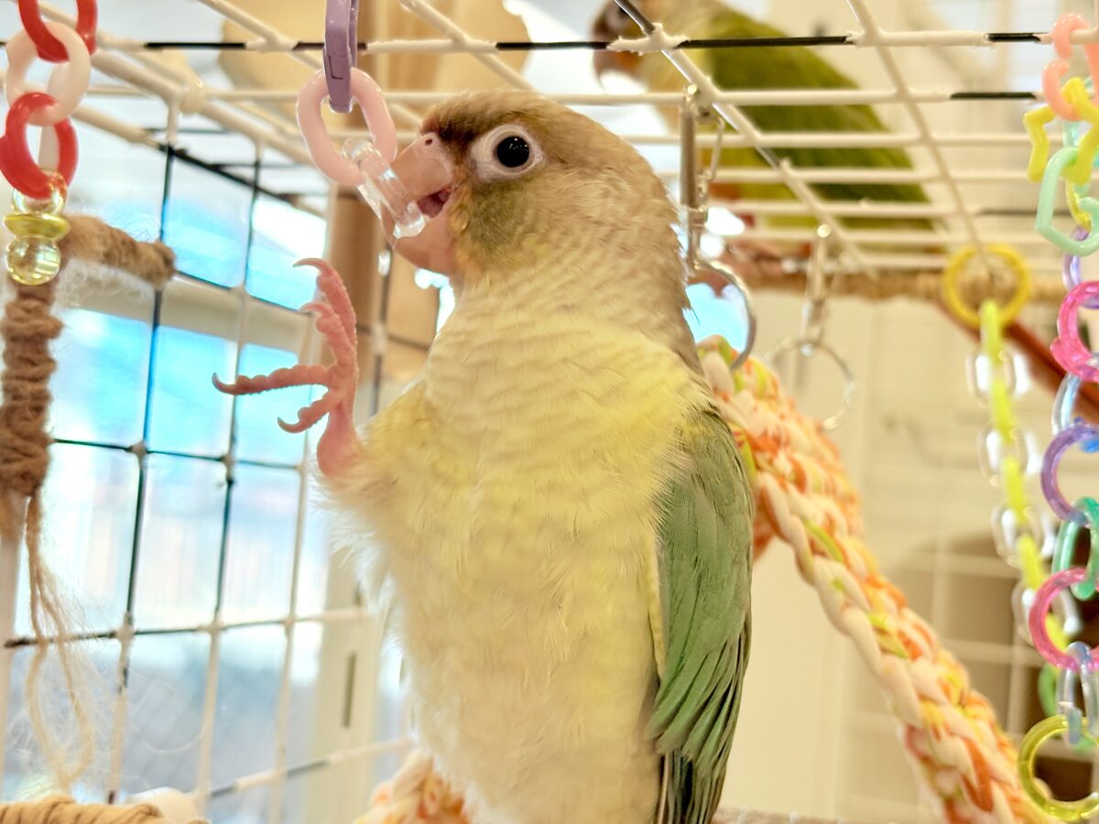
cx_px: 550
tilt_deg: +4.9
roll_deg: -4.4
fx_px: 1651
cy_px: 412
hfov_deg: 36.8
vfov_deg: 28.0
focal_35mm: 52
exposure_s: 1/231
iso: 80
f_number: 1.6
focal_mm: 5.96
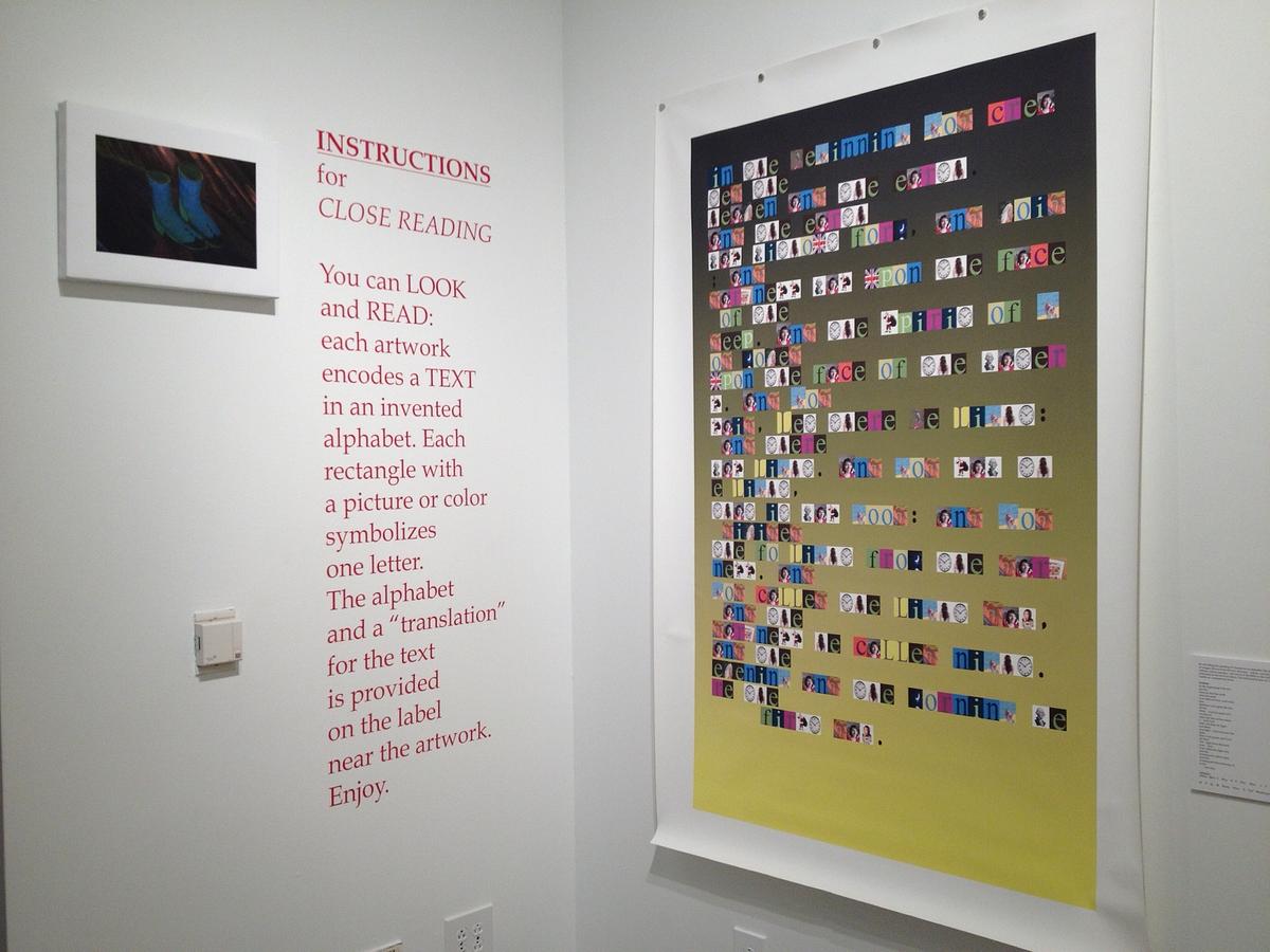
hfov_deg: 52.6
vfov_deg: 40.7
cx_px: 635
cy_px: 476
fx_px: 1284
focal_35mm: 35
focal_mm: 4.28
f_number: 2.4
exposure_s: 1/60
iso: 64
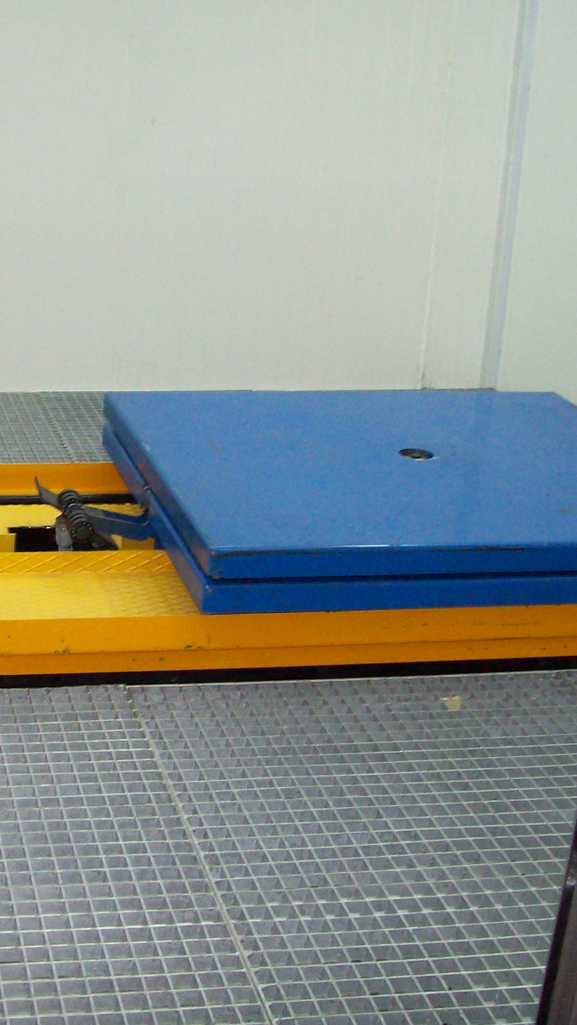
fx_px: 1441
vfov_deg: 39.2
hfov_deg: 21.8
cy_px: 516
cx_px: -4
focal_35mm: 53
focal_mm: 6
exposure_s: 1/64
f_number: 2.7
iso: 200
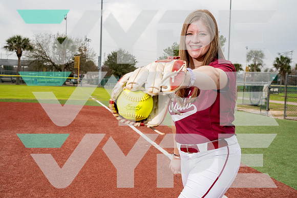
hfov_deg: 54.4
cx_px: 148
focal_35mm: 35
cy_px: 99
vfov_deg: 37.9
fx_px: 289
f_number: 5.6
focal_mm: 35
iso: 80
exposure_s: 1/250
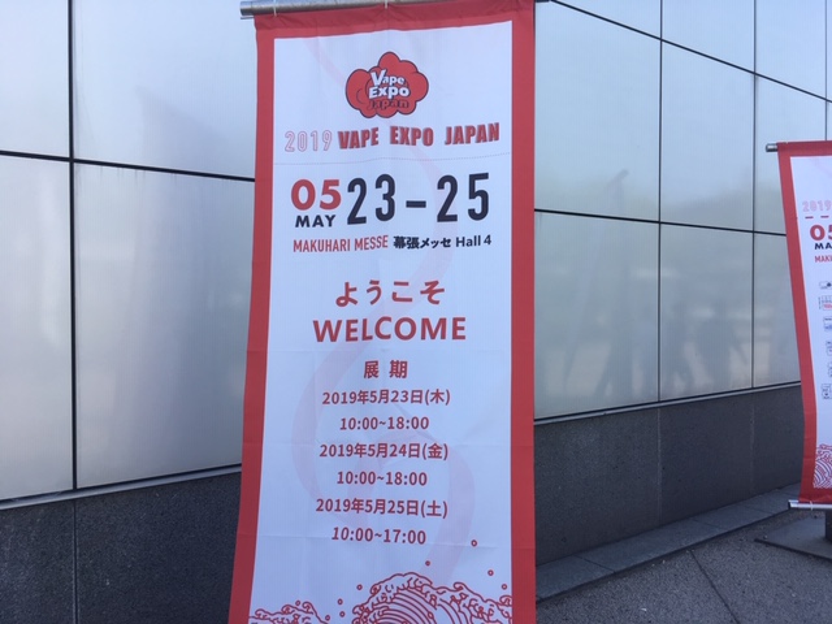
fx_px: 697
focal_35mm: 29
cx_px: 416
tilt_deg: -1.2
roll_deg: -0.5
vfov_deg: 48.2
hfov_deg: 61.7
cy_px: 312
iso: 25
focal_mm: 4.15
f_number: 2.2
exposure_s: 1/591
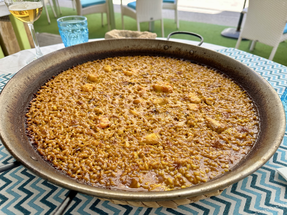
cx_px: 144
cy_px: 108
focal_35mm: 24
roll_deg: +0.1
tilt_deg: -36.7
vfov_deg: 56.8
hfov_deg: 71.6
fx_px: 199
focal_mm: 6.86
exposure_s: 1/424
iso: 80
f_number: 1.78
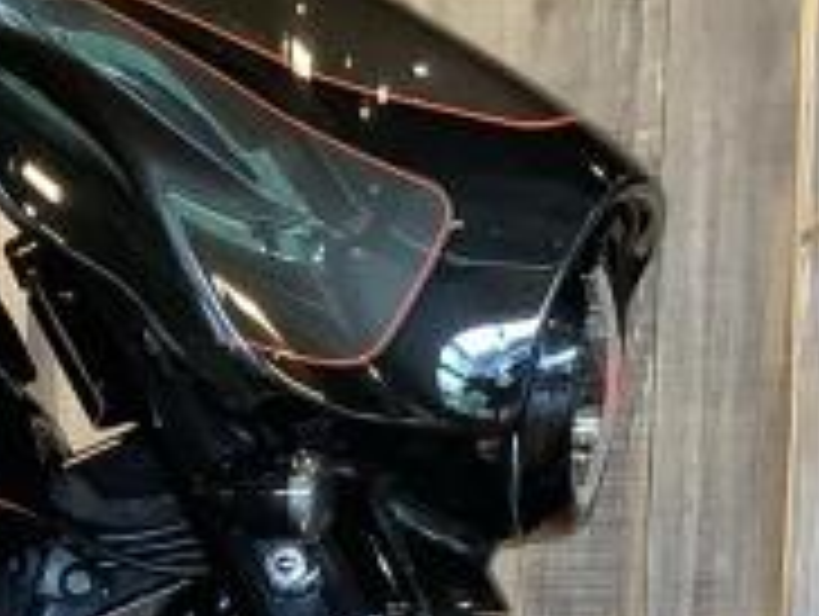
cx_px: -432
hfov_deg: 13.6
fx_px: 3222
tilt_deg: -12.1
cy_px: 805
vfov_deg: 10.7
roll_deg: +2.4
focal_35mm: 136
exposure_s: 1/40
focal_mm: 3.3
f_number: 2.4
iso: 400
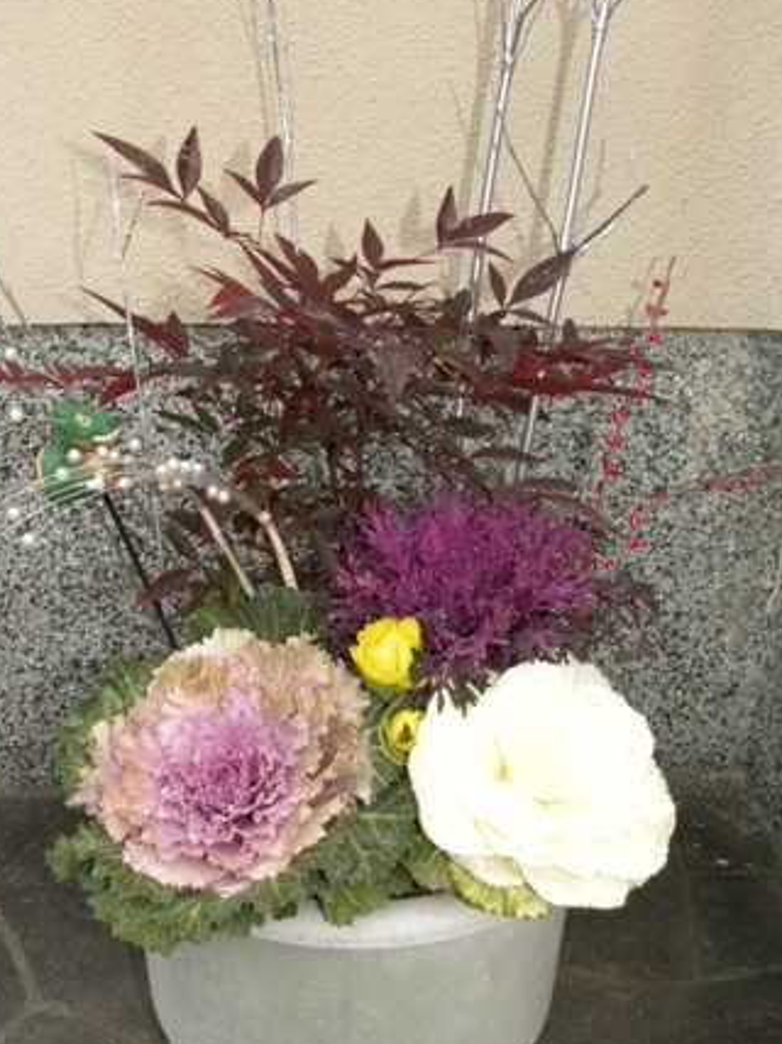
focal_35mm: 39
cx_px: 318
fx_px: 1175
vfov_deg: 47.8
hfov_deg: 36.7
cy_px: 452
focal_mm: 4.6
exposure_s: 1/35
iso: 400
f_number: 2.8
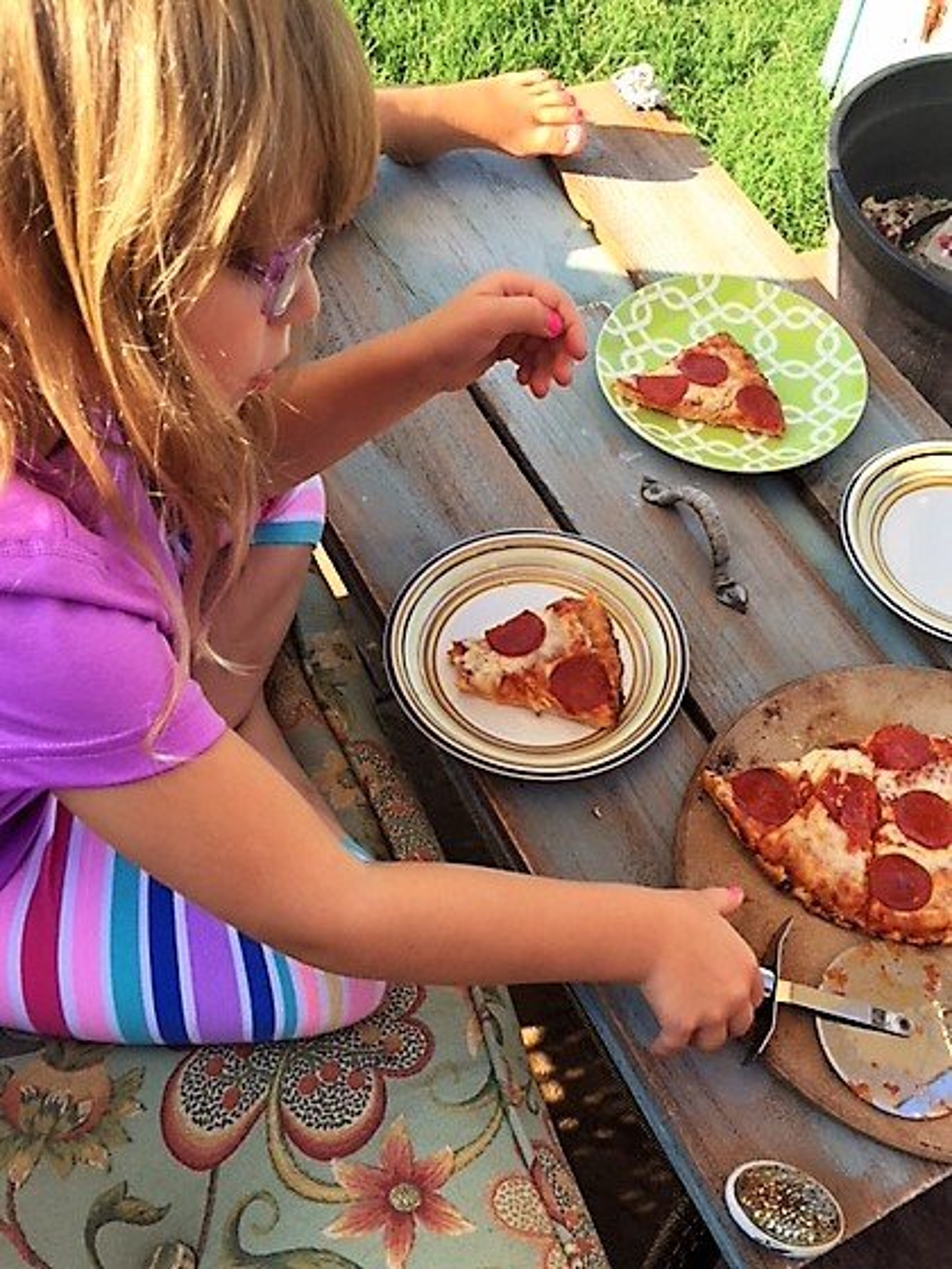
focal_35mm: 29
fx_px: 1063
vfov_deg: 61.7
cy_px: 634
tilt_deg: -58.9
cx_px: 476
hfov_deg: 48.2
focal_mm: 4.15
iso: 32
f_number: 2.2
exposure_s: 1/366
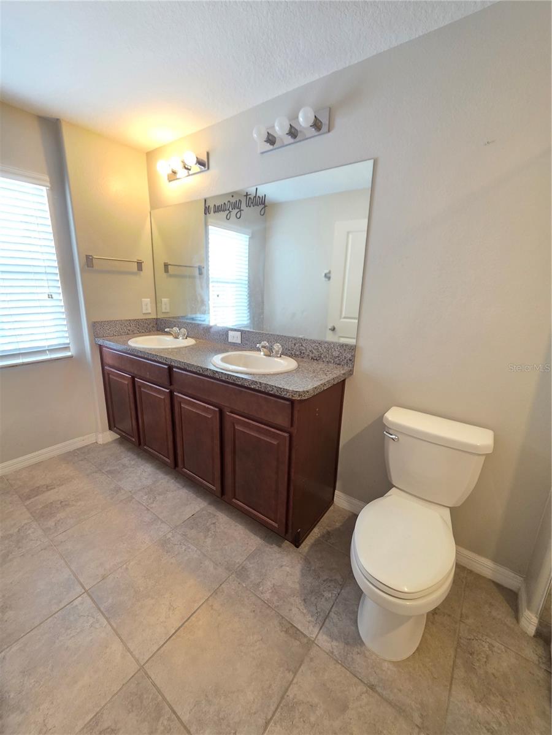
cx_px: 276
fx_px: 276
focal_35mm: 13
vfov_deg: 106.2
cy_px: 368
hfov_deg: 89.9
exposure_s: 1/60
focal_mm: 2.2
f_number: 1.9
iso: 400
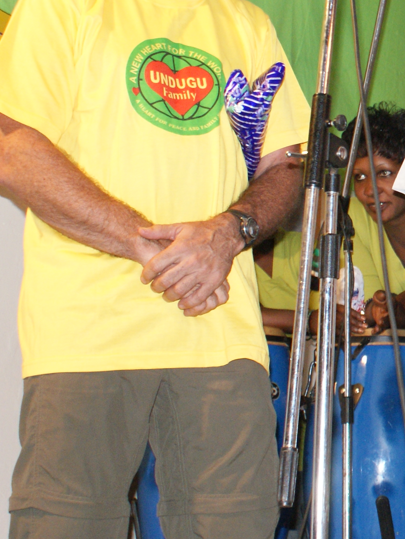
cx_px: 681
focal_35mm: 103
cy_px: 175
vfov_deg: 19.0
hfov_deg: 13.2
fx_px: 1606
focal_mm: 26
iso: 400
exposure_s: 1/60
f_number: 5.6
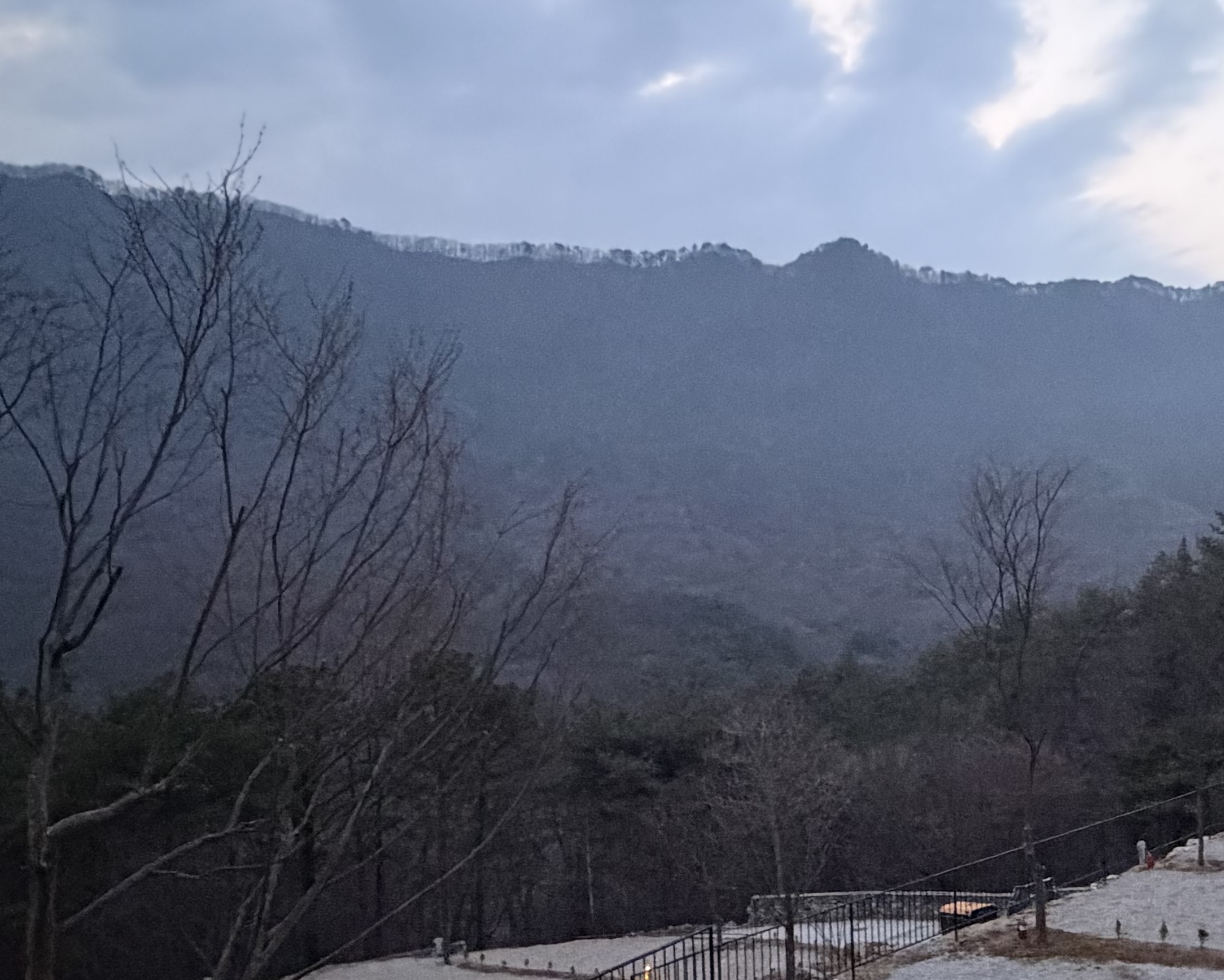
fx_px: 1304
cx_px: 905
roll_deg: +2.3
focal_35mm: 36
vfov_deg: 40.7
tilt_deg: -0.9
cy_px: 645
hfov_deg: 48.5
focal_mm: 2.22
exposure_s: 1/40
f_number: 2.2
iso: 1000
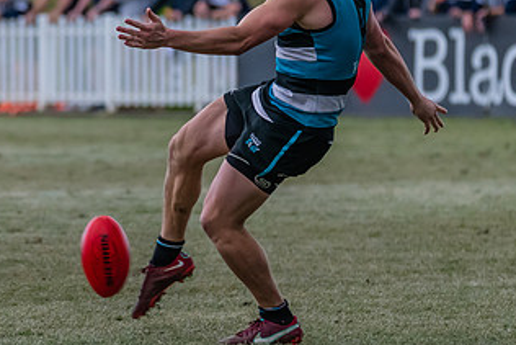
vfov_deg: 2.1
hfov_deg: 3.1
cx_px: 83
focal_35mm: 669
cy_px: 128
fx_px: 9593
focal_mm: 280
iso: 2200
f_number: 5.6
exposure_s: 1/1600
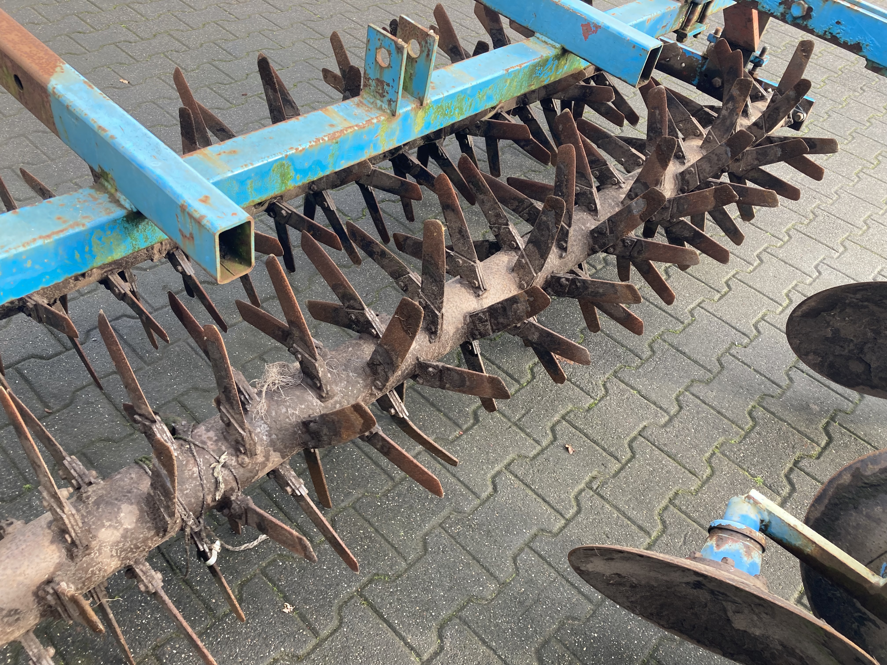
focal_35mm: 28
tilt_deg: -45.6
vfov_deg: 49.7
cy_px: 332
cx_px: 444
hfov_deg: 63.4
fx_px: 717
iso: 32
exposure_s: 1/121
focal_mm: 3.99
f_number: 1.8
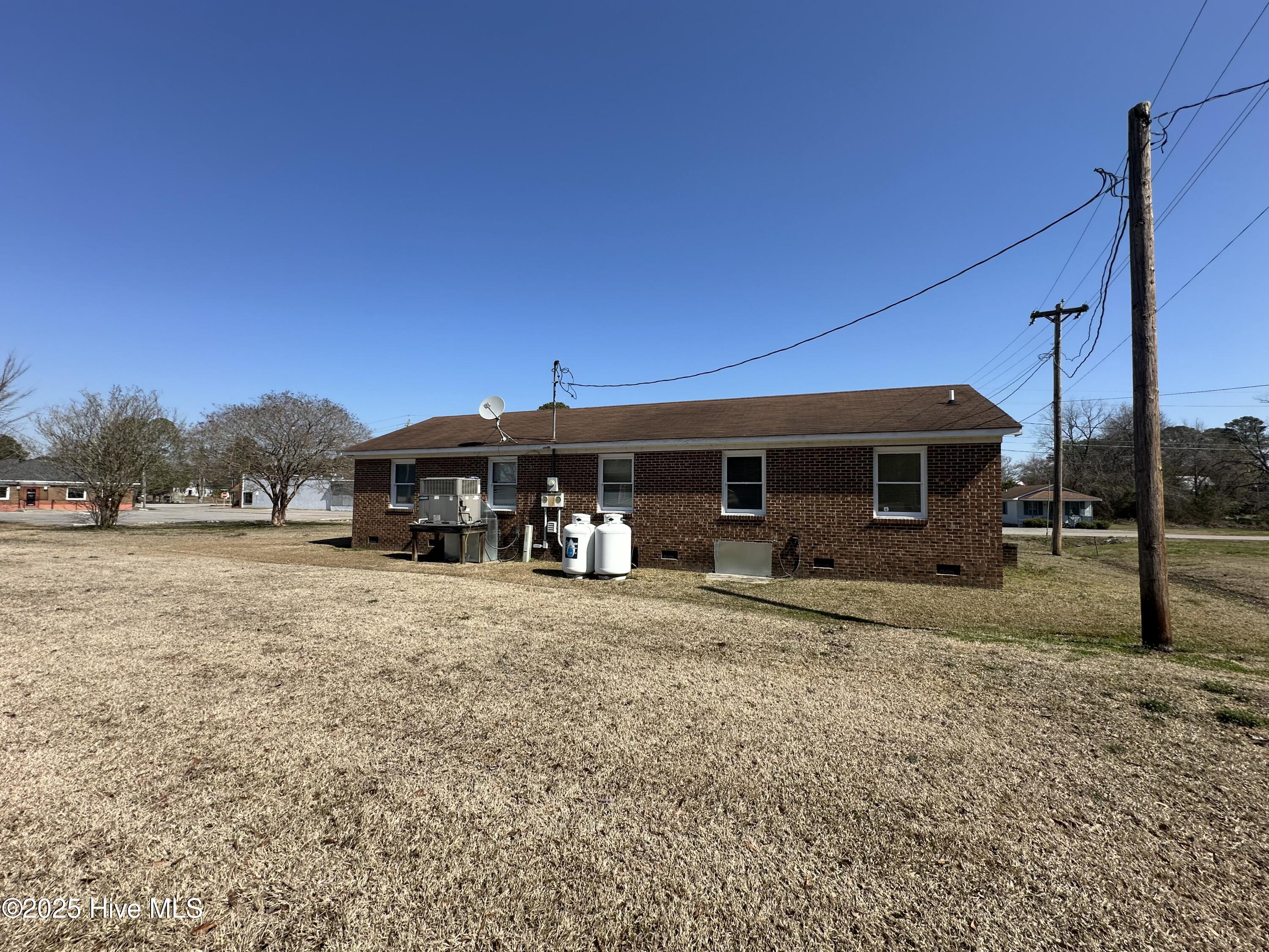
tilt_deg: +0.2
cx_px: 634
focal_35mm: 14
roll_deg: -2.6
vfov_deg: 85.7
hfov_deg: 102.1
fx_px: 513
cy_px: 476
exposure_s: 1/1916
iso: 50
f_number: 2.2
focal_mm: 2.22
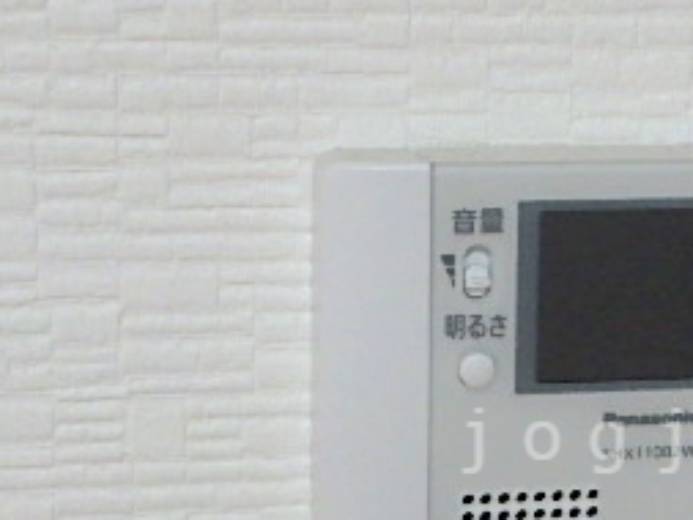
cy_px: 441
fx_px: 2484
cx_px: 649
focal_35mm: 124
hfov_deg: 15.7
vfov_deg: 11.9
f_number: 5.2
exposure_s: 1/50
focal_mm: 8.7
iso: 400
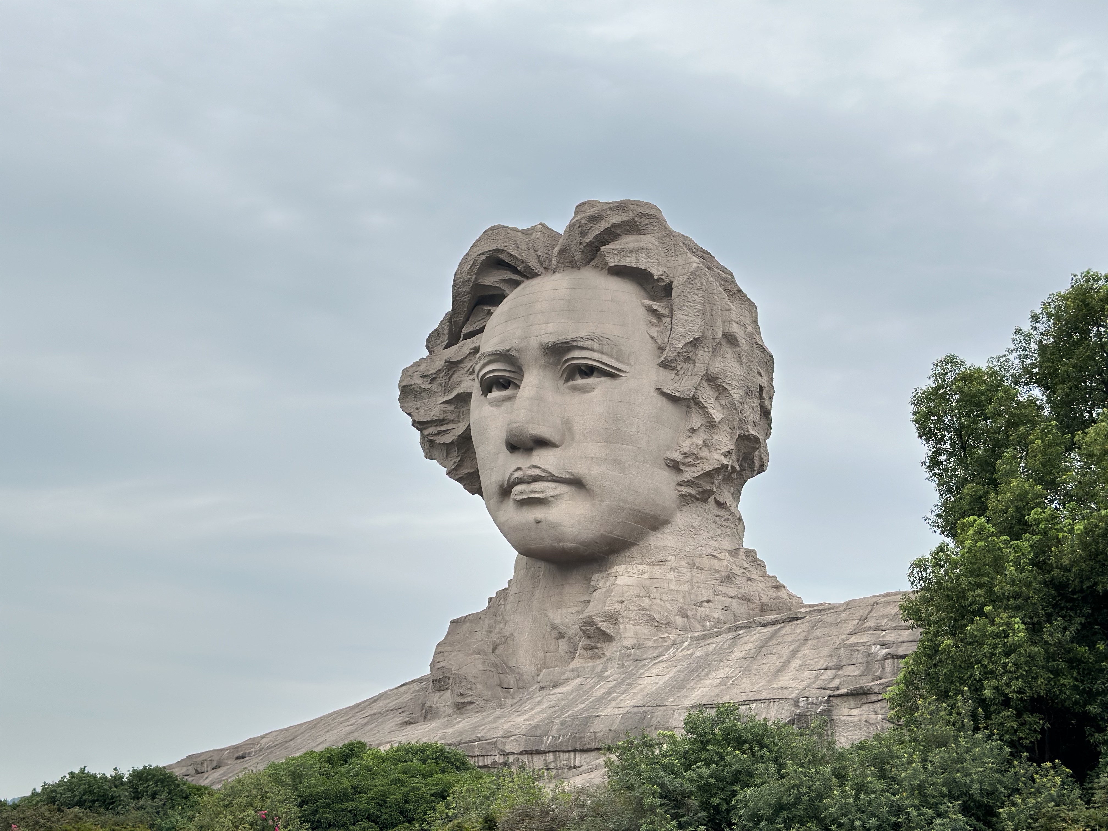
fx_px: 1536
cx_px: 554
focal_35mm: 48
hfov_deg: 39.7
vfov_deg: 30.3
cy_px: 416
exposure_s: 1/6211
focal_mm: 6.86
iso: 80
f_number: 1.78
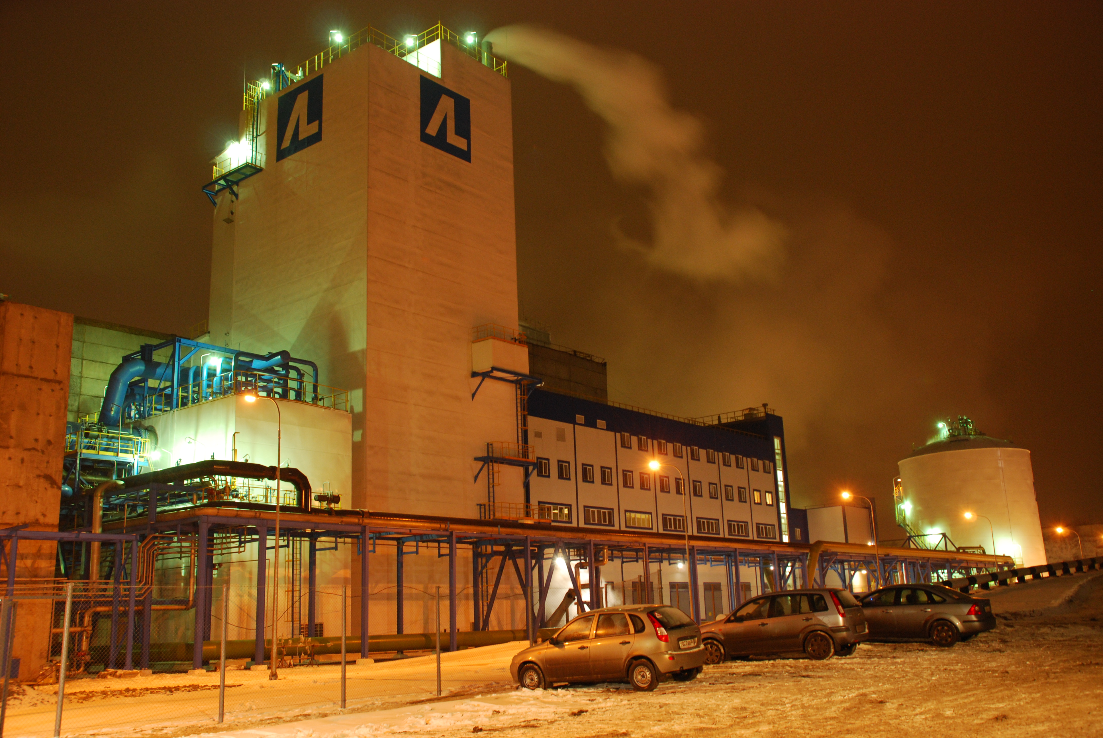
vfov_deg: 40.1
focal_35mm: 33
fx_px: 1012
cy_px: 369
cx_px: 552
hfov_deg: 57.2
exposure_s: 1/2
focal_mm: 22
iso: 400
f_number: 4.5
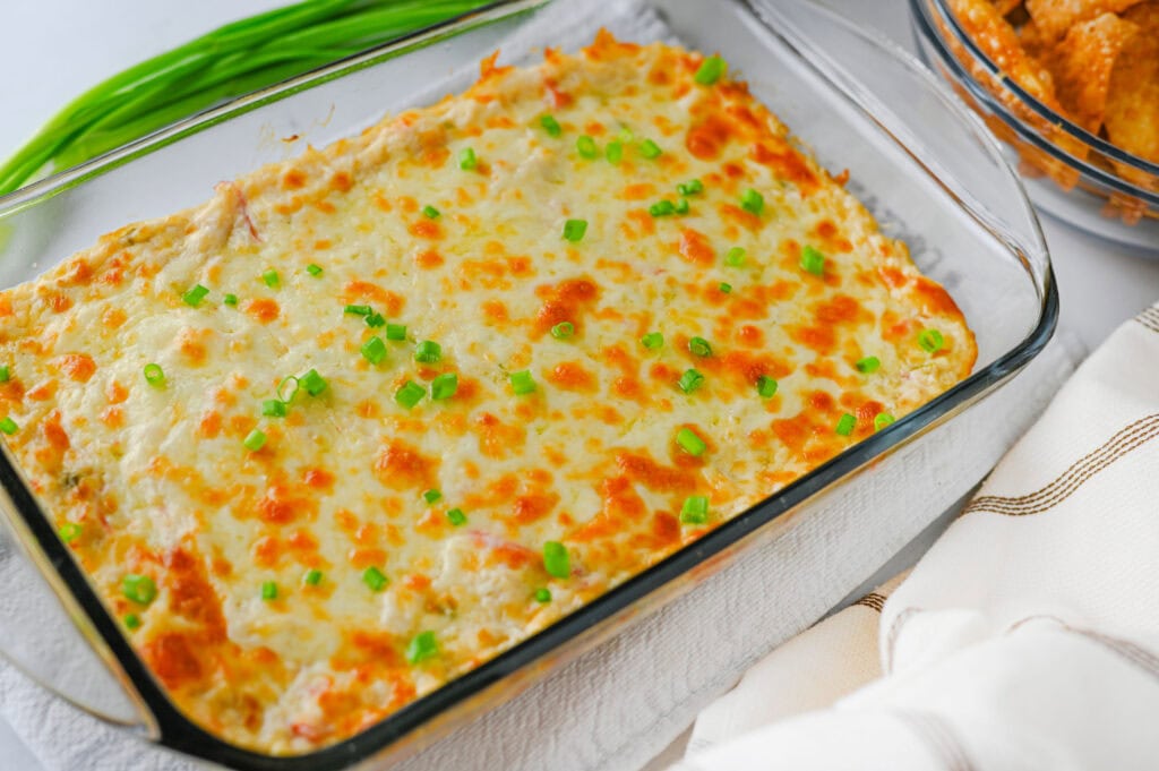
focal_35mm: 50
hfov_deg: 39.6
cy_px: 386
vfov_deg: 26.9
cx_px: 580
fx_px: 1608
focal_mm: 50
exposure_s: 1/100
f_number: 4.5
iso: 220
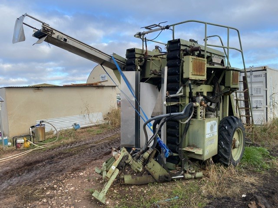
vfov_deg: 53.1
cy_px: 104
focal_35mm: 26
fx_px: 209
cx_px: 139
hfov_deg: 67.3
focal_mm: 4.25
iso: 32
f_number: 1.8
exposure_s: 1/805
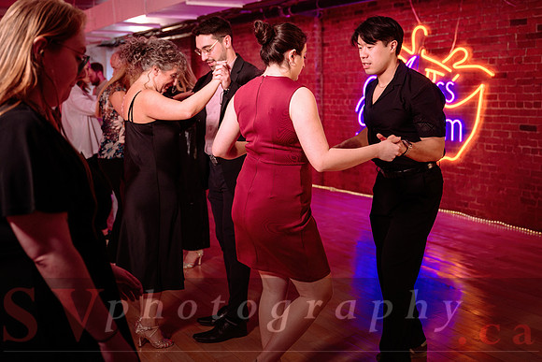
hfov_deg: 43.3
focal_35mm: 45
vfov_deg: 29.7
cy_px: 152
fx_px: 680
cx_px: 314
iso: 640
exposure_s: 1/160
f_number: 2.8
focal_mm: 39
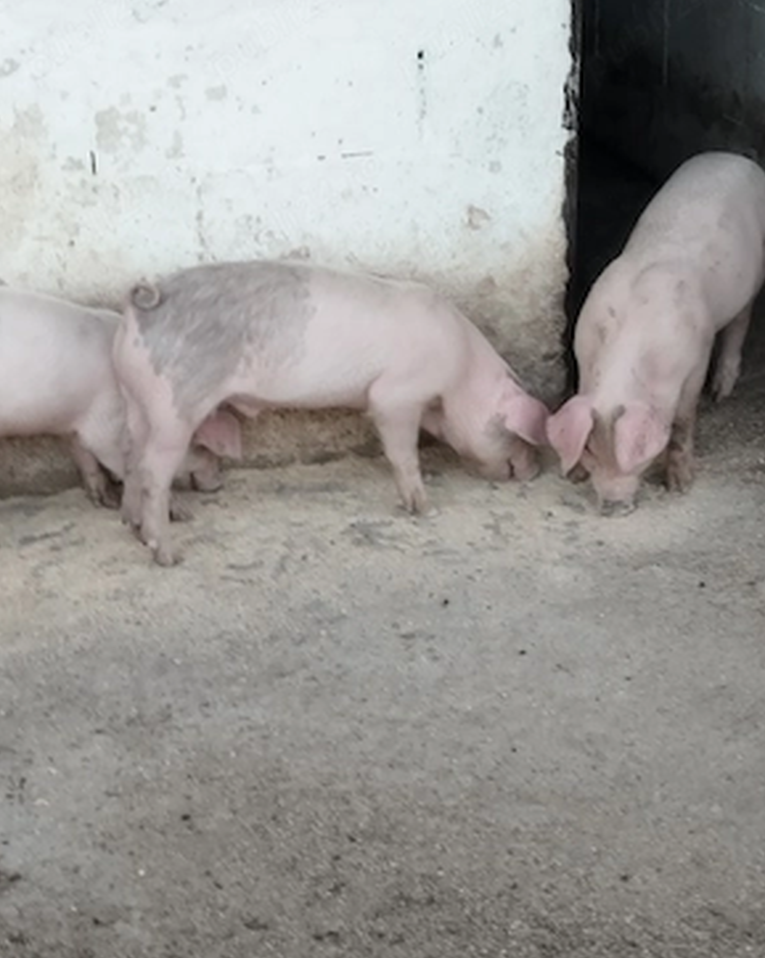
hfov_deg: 53.1
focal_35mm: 27
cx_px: 389
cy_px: 463
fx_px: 765
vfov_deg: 64.1
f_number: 1.89
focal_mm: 5.95
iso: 280
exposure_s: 1/50
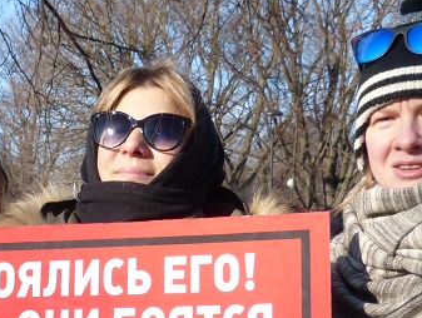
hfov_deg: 30.2
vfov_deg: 22.2
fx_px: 782
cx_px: 213
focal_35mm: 64
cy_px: 312
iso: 100
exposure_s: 1/500
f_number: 4.5
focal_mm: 5.2
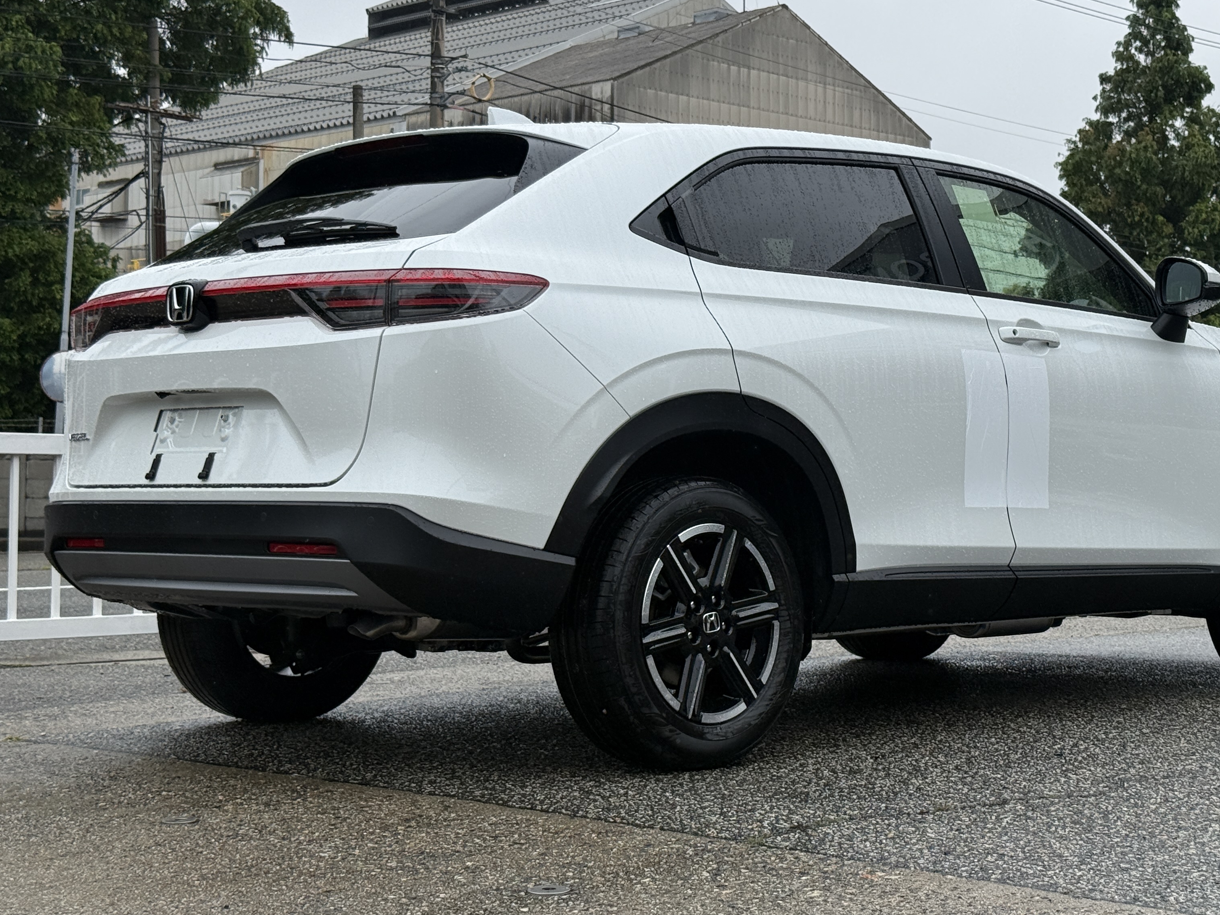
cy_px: 380
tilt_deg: +3.1
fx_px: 2256
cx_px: 716
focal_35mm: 64
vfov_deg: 22.9
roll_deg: -0.2
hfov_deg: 30.2
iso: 64
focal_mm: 6.76
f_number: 1.78
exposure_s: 1/2494
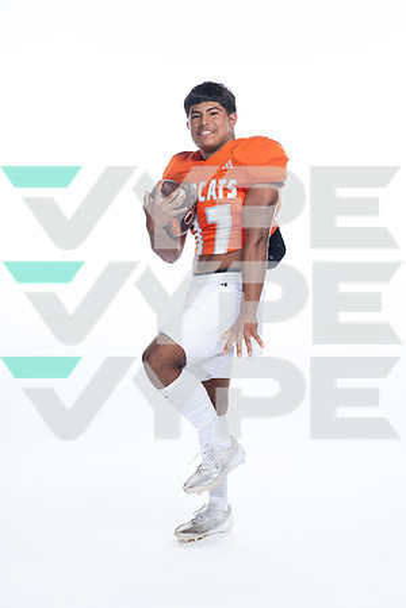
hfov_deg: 21.6
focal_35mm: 63
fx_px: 1066
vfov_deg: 31.9
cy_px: 304
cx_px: 203
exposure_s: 1/250
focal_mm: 63
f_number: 5.6
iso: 400
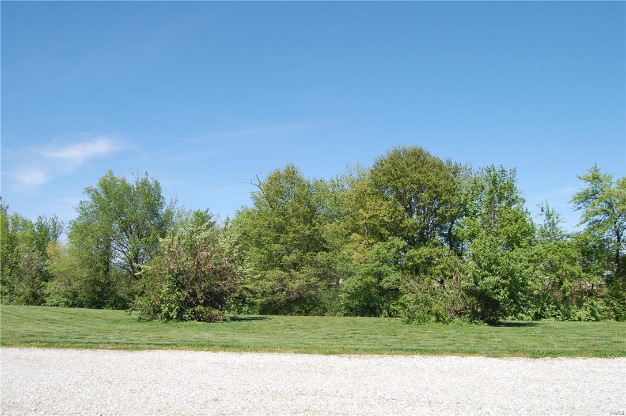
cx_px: 313
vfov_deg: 39.9
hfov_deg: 57.3
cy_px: 208
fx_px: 573
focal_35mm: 33
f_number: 9
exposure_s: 1/320
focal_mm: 22
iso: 200
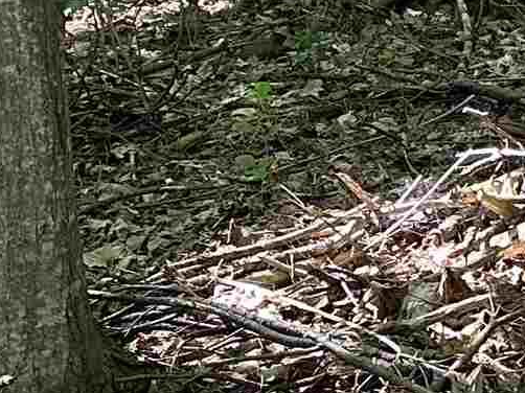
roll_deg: +0.4
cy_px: -303
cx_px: 1265
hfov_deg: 11.2
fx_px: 2228
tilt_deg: -1.7
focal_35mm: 147
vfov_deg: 9.6
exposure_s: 1/121
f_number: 1.78
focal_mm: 6.86
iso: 125
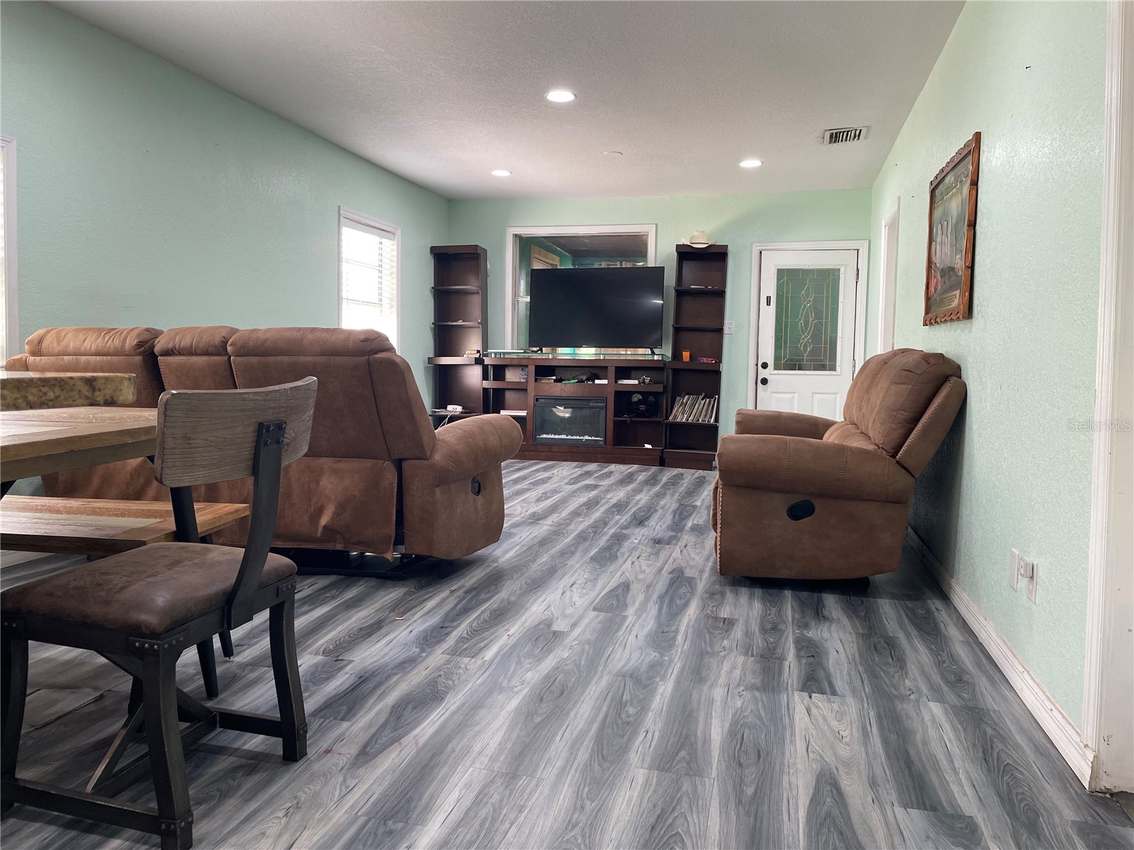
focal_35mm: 26
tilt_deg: -2.6
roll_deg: -0.6
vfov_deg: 53.1
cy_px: 425
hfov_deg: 67.3
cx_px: 567
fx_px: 852
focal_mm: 4.2
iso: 80
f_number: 1.6
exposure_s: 1/60
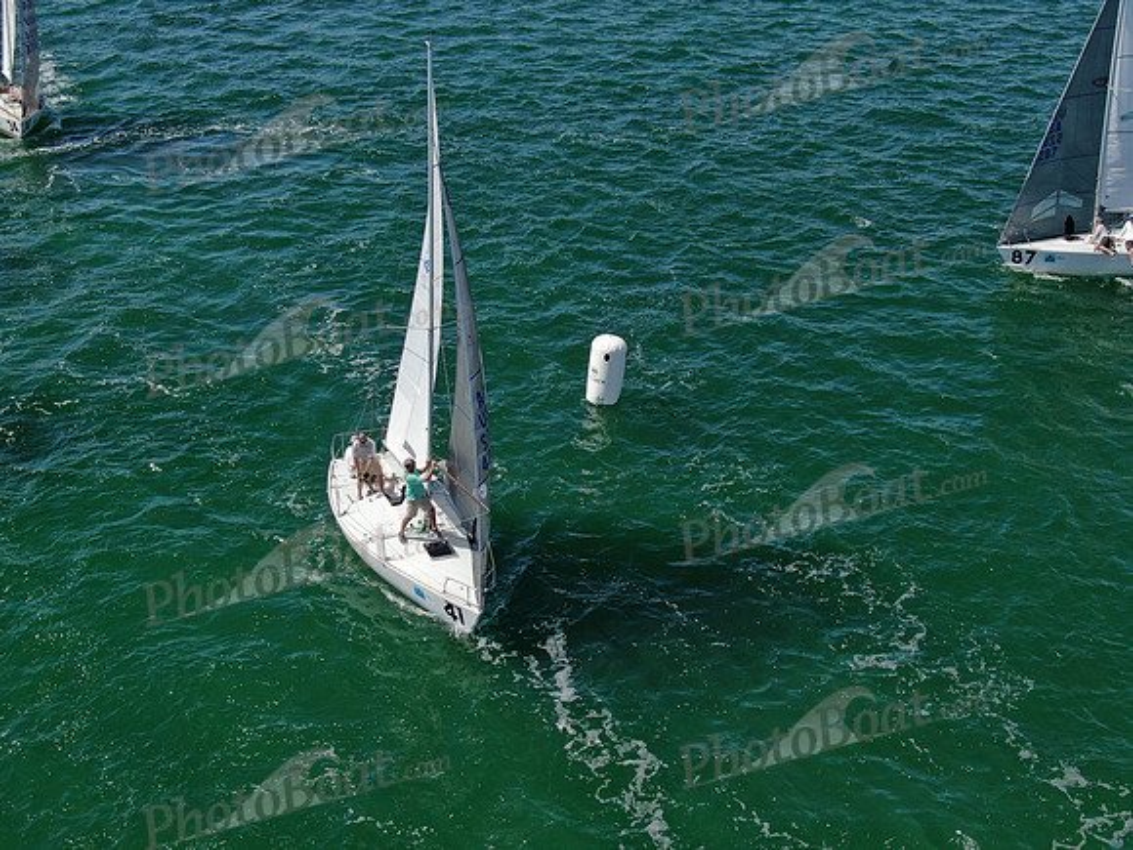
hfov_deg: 40.4
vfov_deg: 30.9
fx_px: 1538
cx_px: 566
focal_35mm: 47
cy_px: 425
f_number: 3.8
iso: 100
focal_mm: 8.42
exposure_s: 1/1000
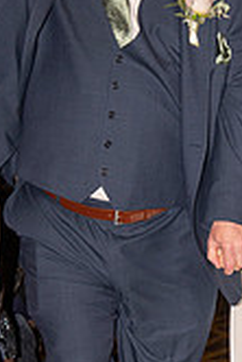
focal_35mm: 304
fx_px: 3059
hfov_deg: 4.5
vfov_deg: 6.8
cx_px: 227
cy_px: 218
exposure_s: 1/160
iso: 1000
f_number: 7.1
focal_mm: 112
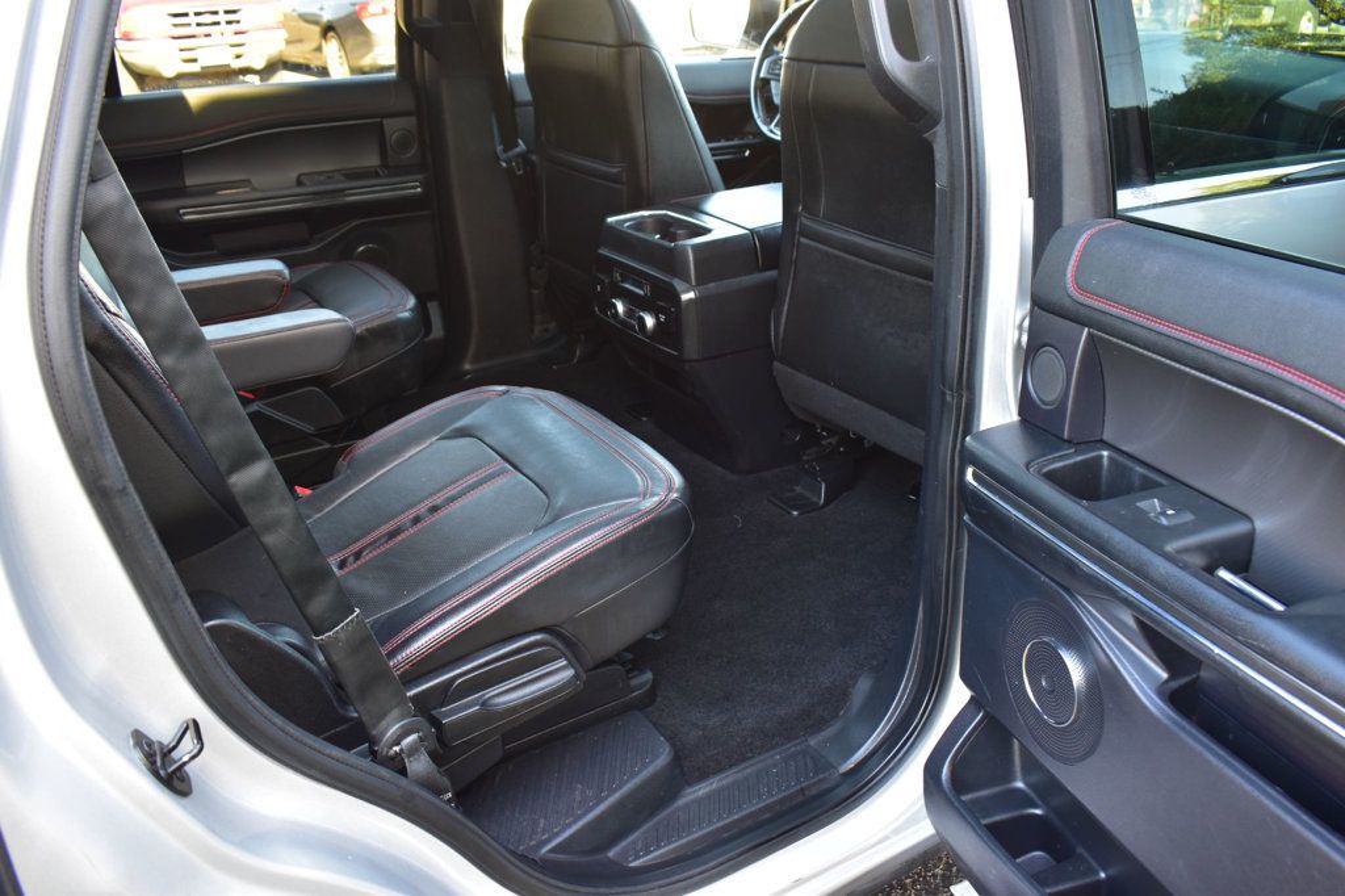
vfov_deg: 43.6
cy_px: 448
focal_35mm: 30
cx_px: 672
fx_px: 1120
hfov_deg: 61.9
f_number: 6.3
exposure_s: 1/15
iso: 400
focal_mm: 20
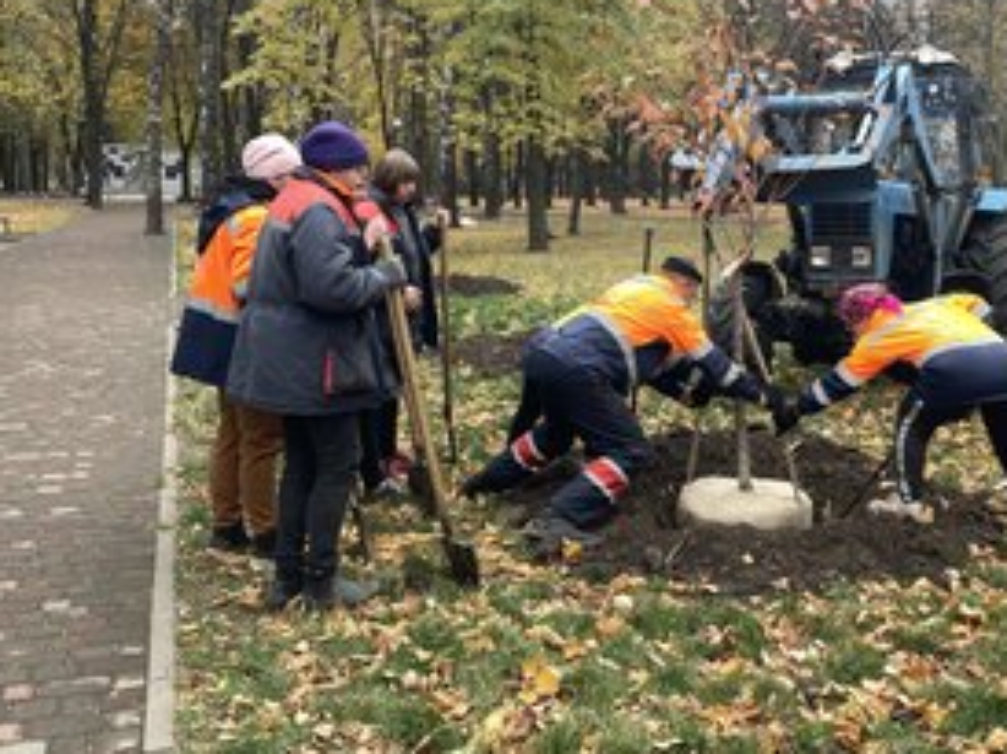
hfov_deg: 48.2
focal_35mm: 38
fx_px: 1104
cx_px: 669
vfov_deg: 37.3
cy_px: 261
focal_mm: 4.2
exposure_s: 1/121
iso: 32
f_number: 1.6
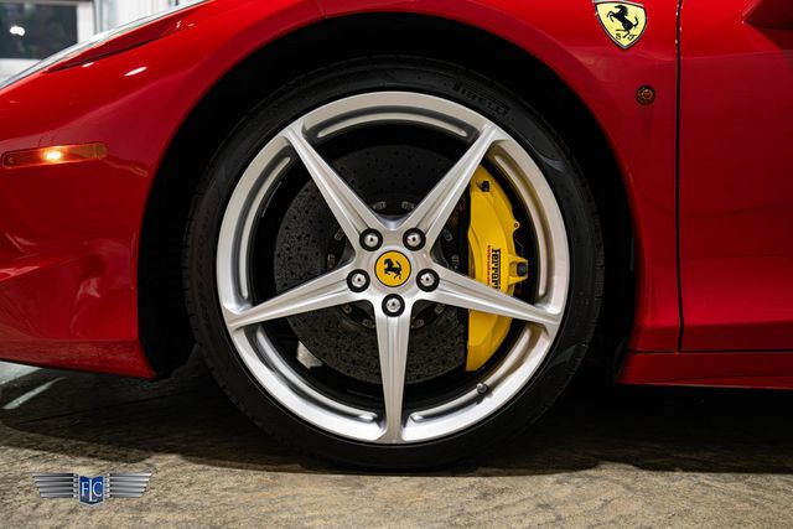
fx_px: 815
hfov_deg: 51.9
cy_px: 264
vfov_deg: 36.0
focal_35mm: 37
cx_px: 396
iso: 1600
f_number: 4
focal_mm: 37
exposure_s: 1/80
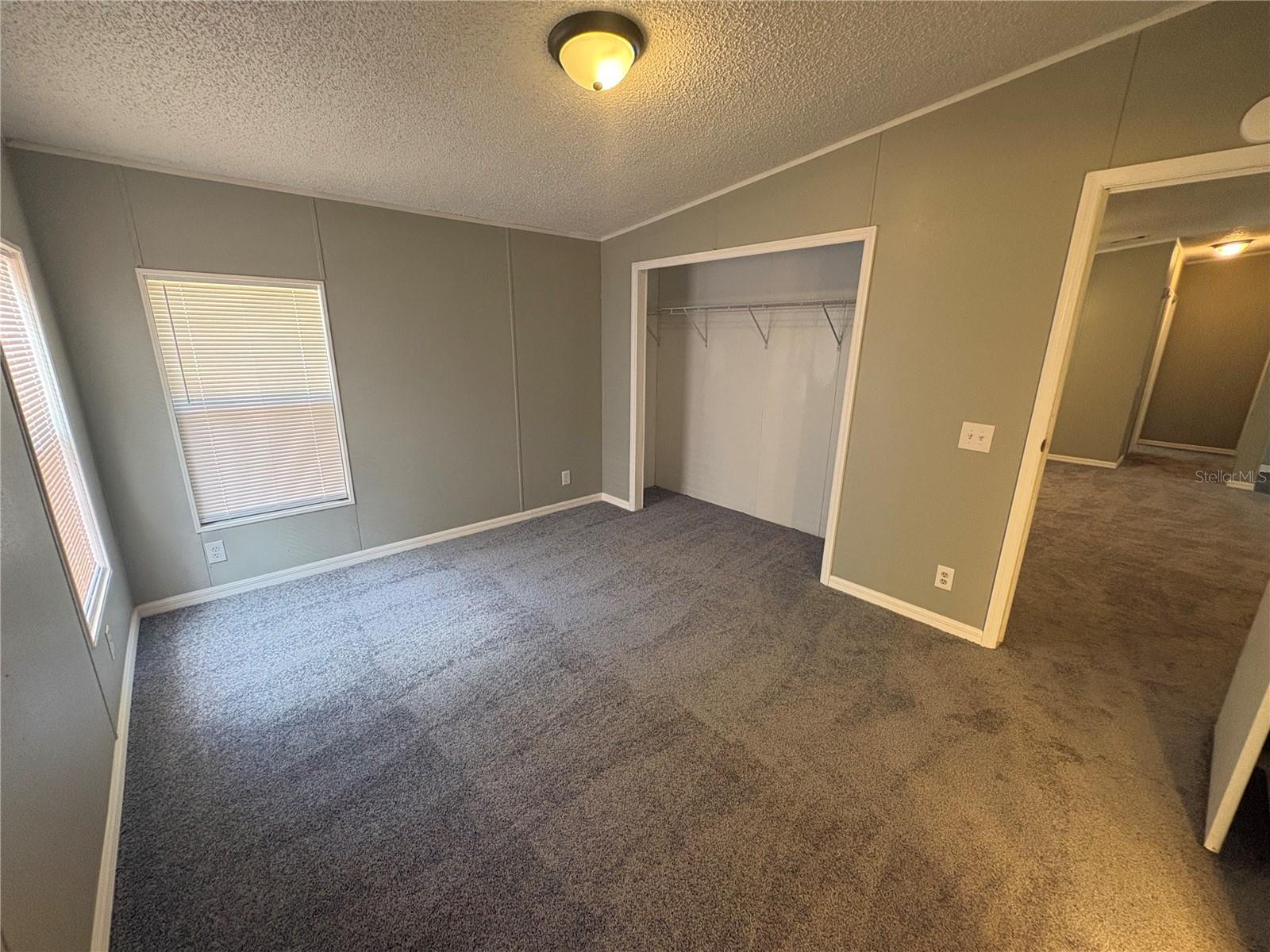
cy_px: 476
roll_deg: -0.8
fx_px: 514
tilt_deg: -15.3
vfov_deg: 85.7
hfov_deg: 102.1
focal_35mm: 14
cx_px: 635
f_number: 2.2
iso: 320
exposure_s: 1/60
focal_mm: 2.22
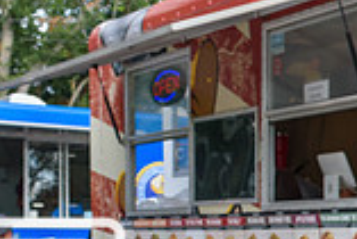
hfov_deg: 18.5
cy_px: 233
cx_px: 493
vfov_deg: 13.4
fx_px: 1002
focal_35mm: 101
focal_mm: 18
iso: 360
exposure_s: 1/250
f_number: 8
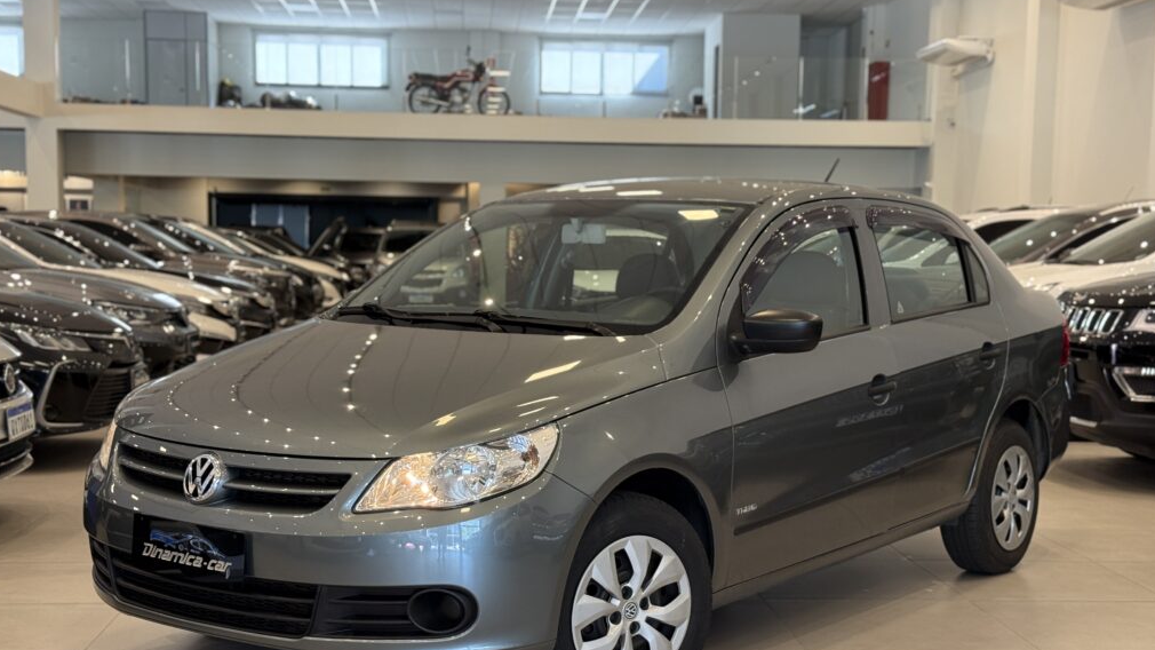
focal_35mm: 53
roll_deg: -0.8
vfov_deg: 22.6
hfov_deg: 39.2
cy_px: 411
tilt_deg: -5.4
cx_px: 575
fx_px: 1623
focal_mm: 6.76
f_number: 1.78
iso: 160
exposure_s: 1/60
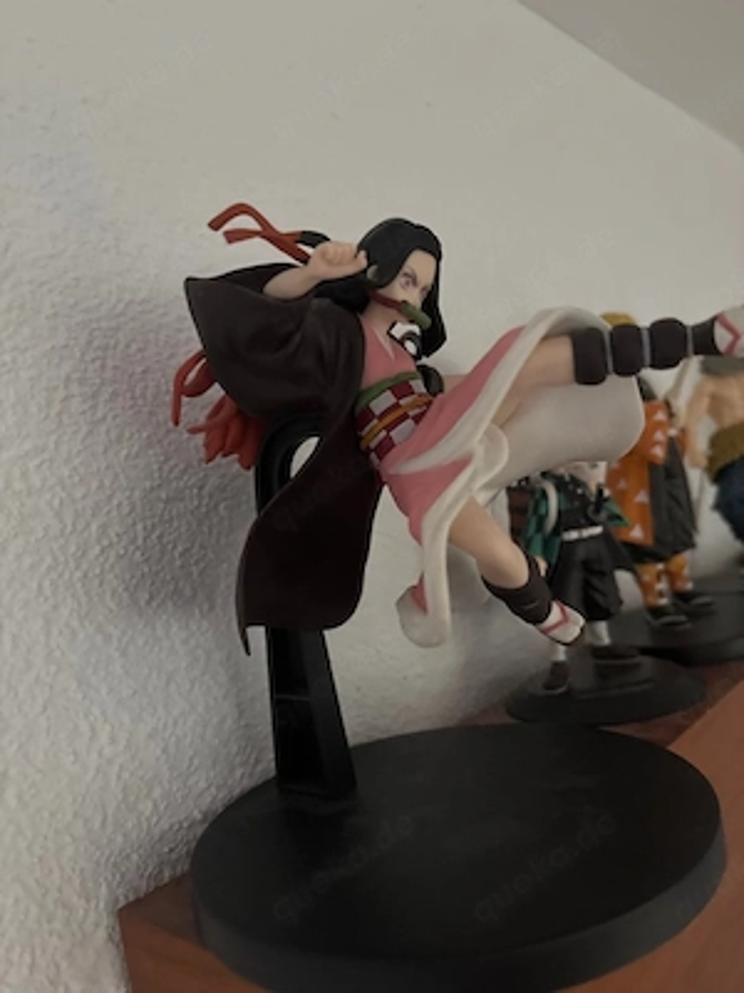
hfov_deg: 53.1
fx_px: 745
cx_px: 372
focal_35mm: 26
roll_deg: +10.7
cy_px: 496
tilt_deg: +2.3
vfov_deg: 67.3
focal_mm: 5.96
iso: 800
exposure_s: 1/30
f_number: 1.6
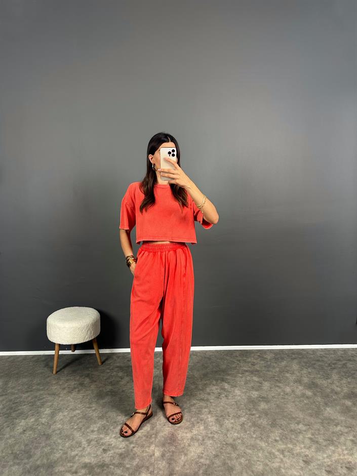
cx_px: 178
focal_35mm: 24
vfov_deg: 71.6
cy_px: 238
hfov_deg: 56.8
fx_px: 330
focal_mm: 6.86
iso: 125
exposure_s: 1/121
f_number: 1.78
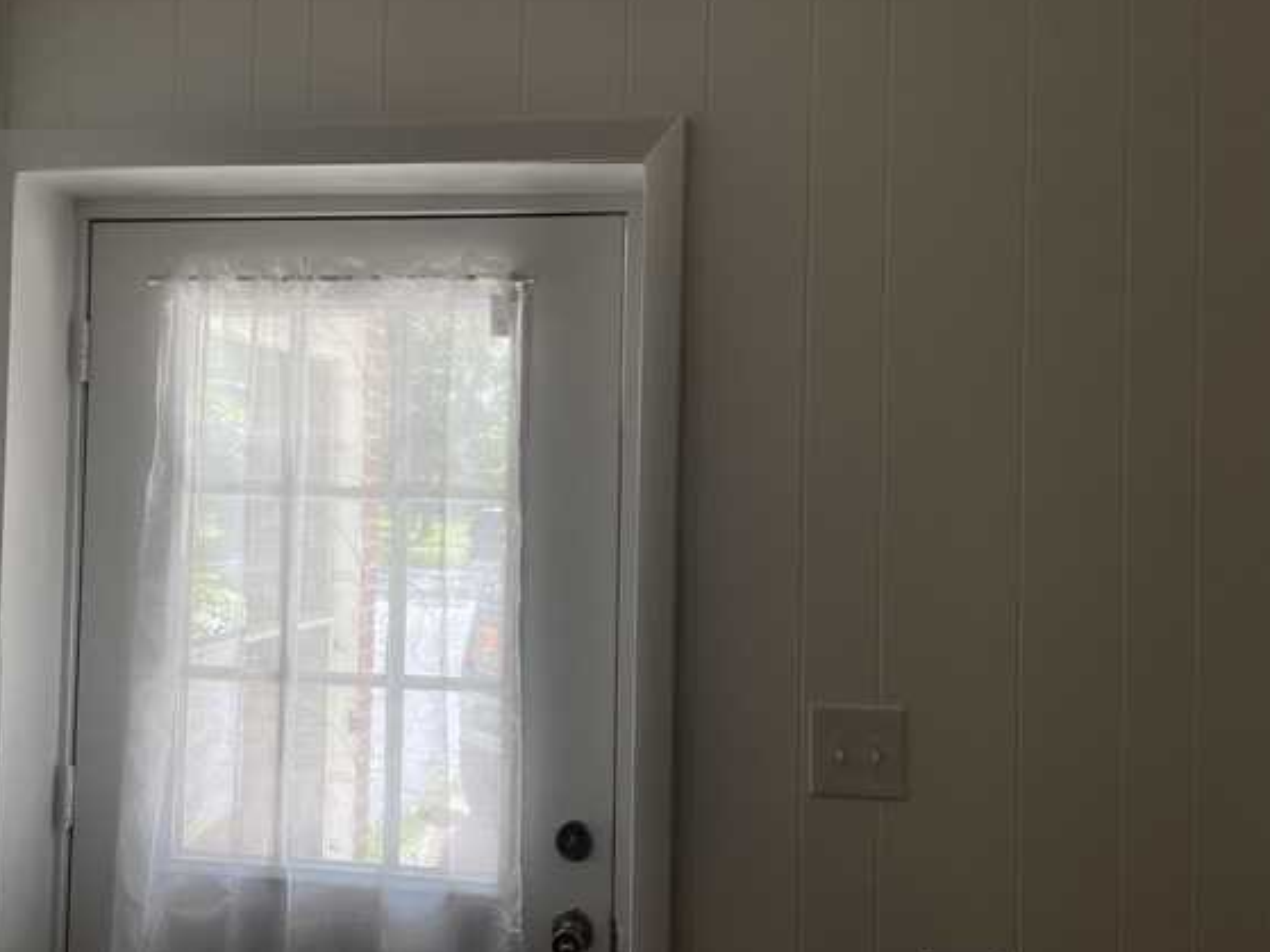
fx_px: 1137
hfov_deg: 58.0
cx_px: 528
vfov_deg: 45.4
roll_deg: -0.8
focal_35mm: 31
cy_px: 479
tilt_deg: +2.0
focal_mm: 4.2
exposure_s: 1/355
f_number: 1.6
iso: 50
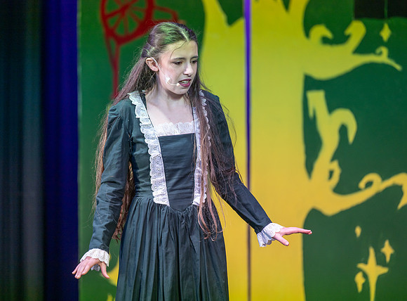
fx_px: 2831
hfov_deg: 8.2
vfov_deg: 6.1
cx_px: 179
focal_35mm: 242
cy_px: 131
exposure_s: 1/400
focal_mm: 200
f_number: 2.8
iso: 500
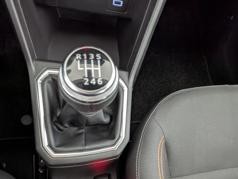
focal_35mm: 21
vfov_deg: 62.7
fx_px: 145
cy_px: 112
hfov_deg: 78.8
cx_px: 112
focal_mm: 2.35
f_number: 2.2
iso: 268
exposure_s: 1/23.8
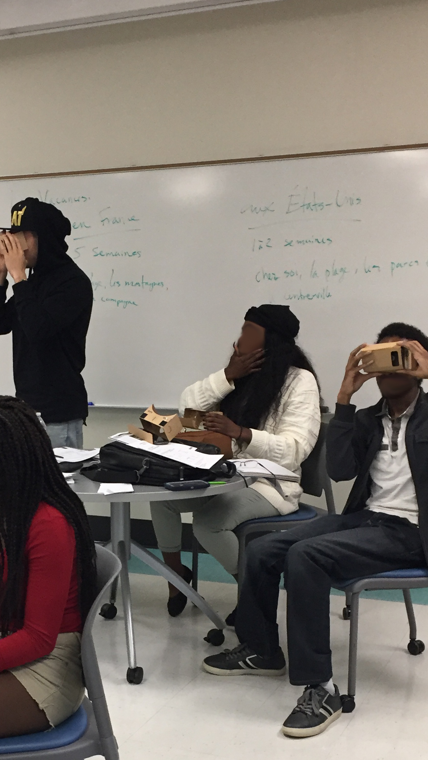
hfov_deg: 22.7
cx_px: 85
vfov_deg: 39.2
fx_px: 1049
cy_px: 529
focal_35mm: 52
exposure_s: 1/30
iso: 50
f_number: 2.2
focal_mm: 4.15
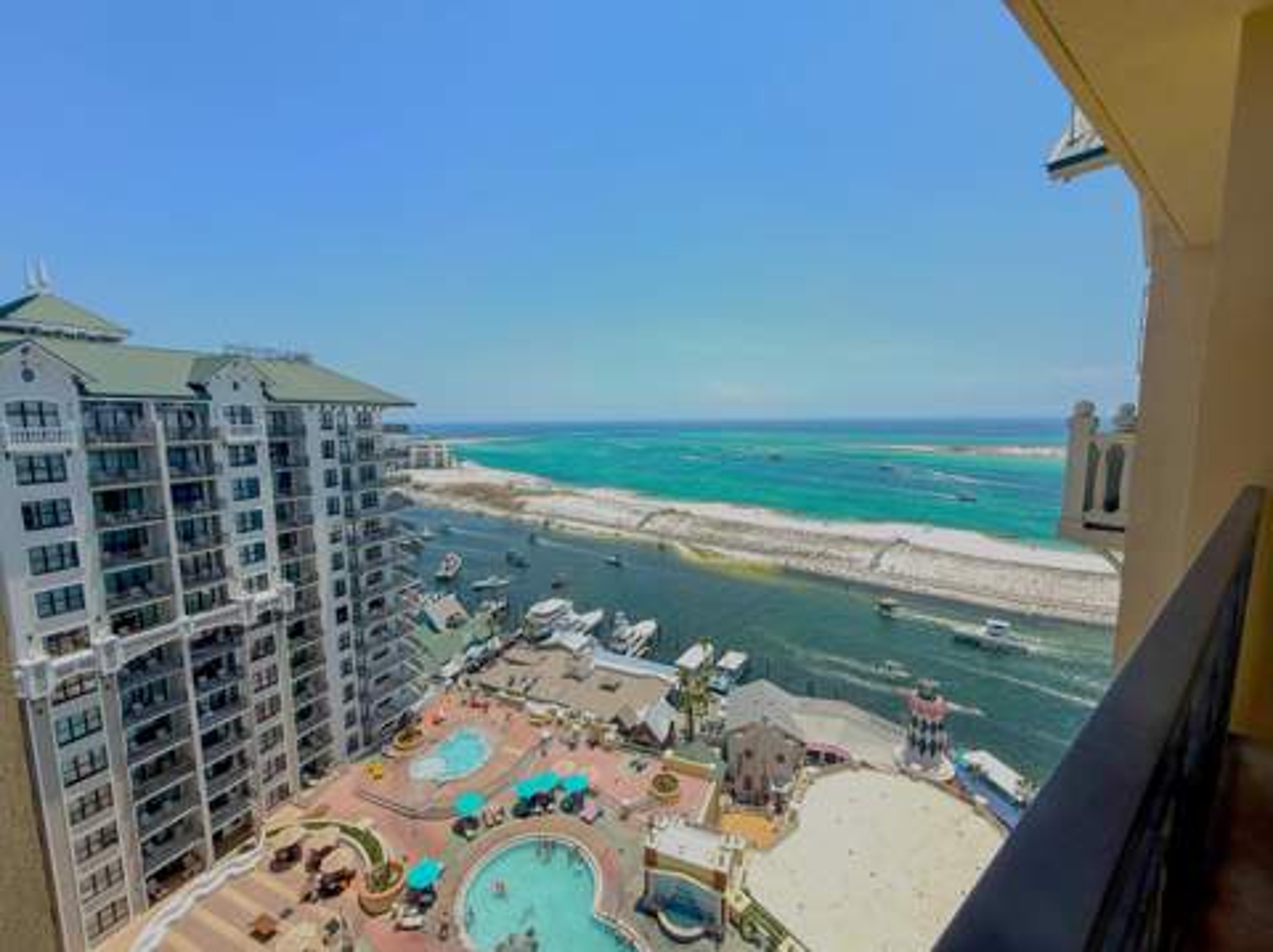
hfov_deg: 102.1
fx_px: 514
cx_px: 636
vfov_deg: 85.6
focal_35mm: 14
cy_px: 476
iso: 50
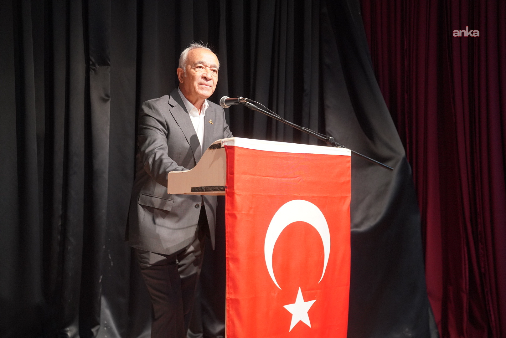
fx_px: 647
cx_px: 253
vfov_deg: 29.3
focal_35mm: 46
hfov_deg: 42.7
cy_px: 169
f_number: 4
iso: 5000
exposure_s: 1/160
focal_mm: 46
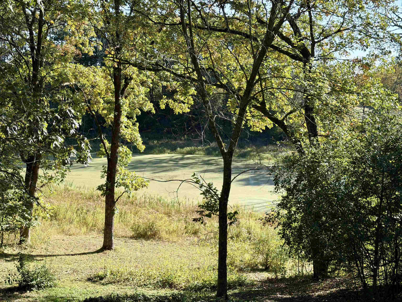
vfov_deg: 30.3
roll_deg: -1.6
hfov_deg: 39.7
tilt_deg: -6.7
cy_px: 151
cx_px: 201
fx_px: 557
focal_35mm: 48
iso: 64
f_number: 1.78
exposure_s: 1/987
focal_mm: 6.76
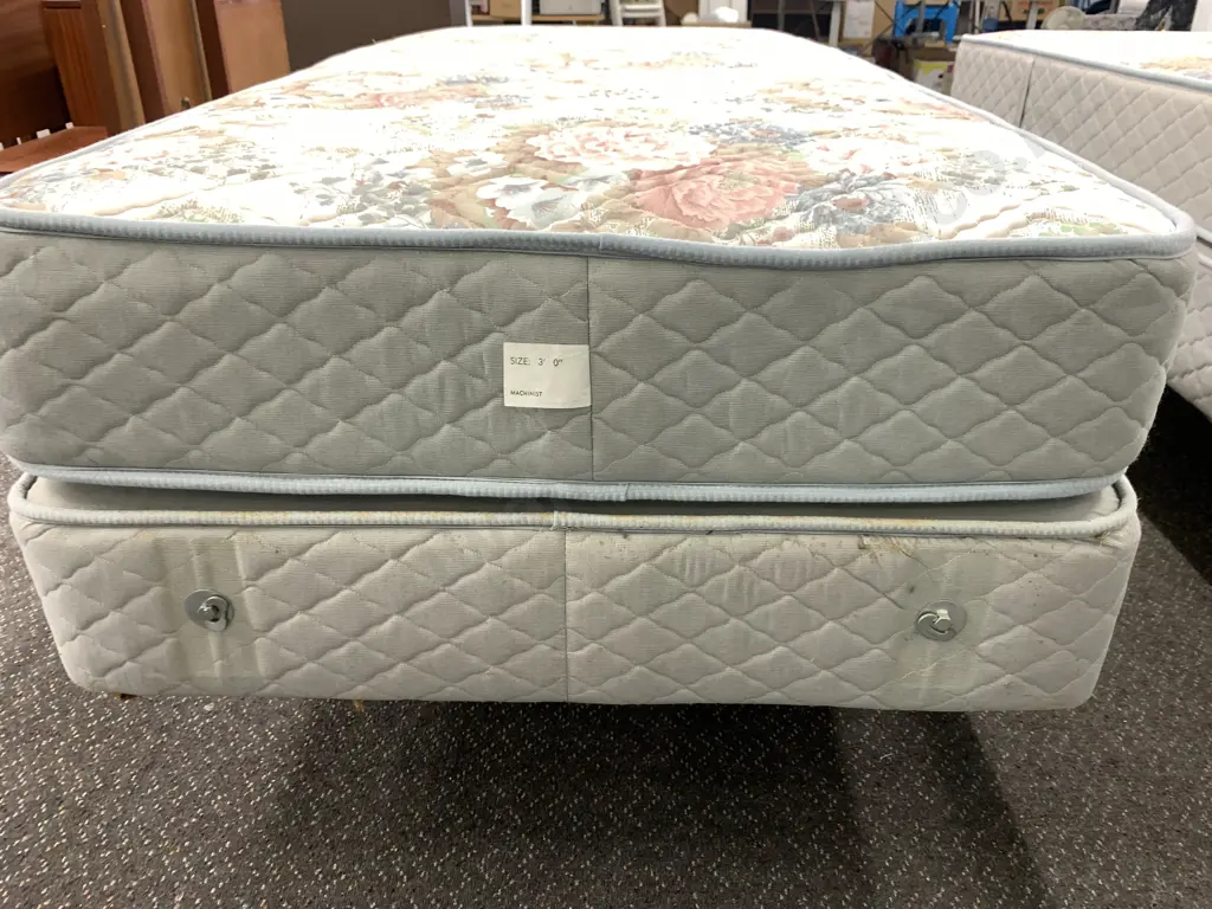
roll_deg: +0.1
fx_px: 910
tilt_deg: -26.6
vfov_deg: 53.1
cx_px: 606
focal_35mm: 26
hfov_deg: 67.3
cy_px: 454
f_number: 1.8
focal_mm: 4.25
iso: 125
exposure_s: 1/50
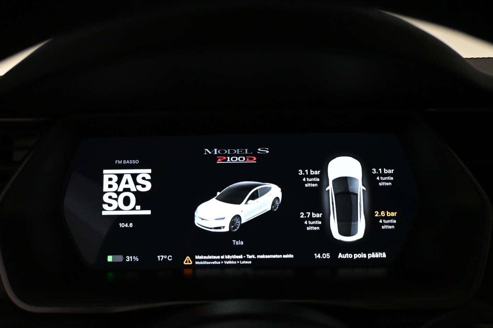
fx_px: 446
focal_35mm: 33
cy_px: 156
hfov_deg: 57.8
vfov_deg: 40.4
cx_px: 228
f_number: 3.8
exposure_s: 1/320
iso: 4000
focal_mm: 19
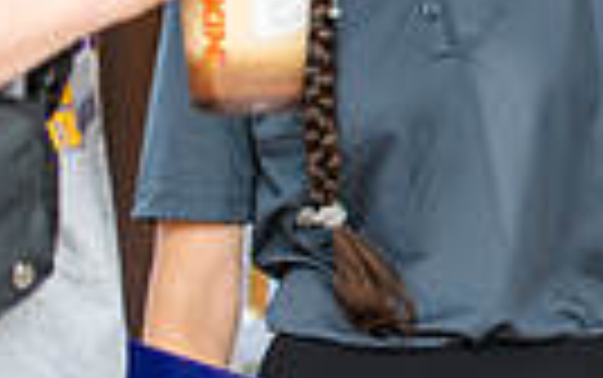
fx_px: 5066
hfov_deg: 6.6
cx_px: 1170
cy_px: -178
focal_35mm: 308
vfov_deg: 4.3
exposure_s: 1/250
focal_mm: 70
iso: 125
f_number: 3.2
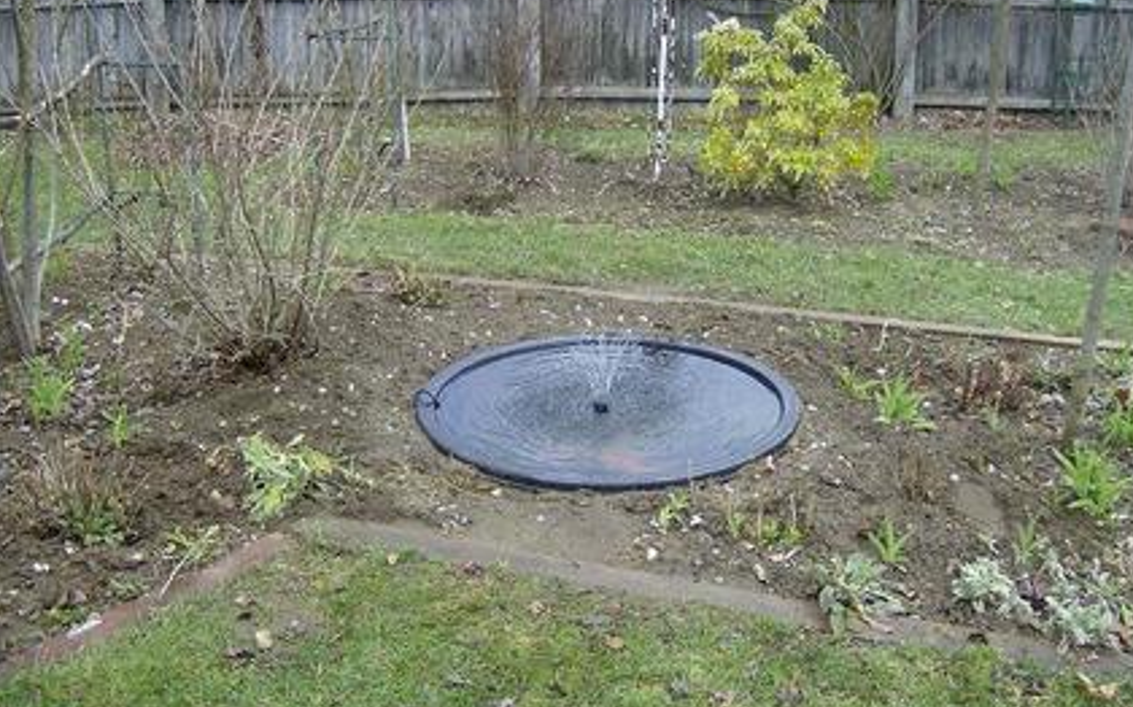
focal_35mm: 40
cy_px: 359
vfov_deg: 31.9
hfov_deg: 49.3
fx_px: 1234
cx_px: 591
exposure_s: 1/436
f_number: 2.8
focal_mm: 6
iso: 100
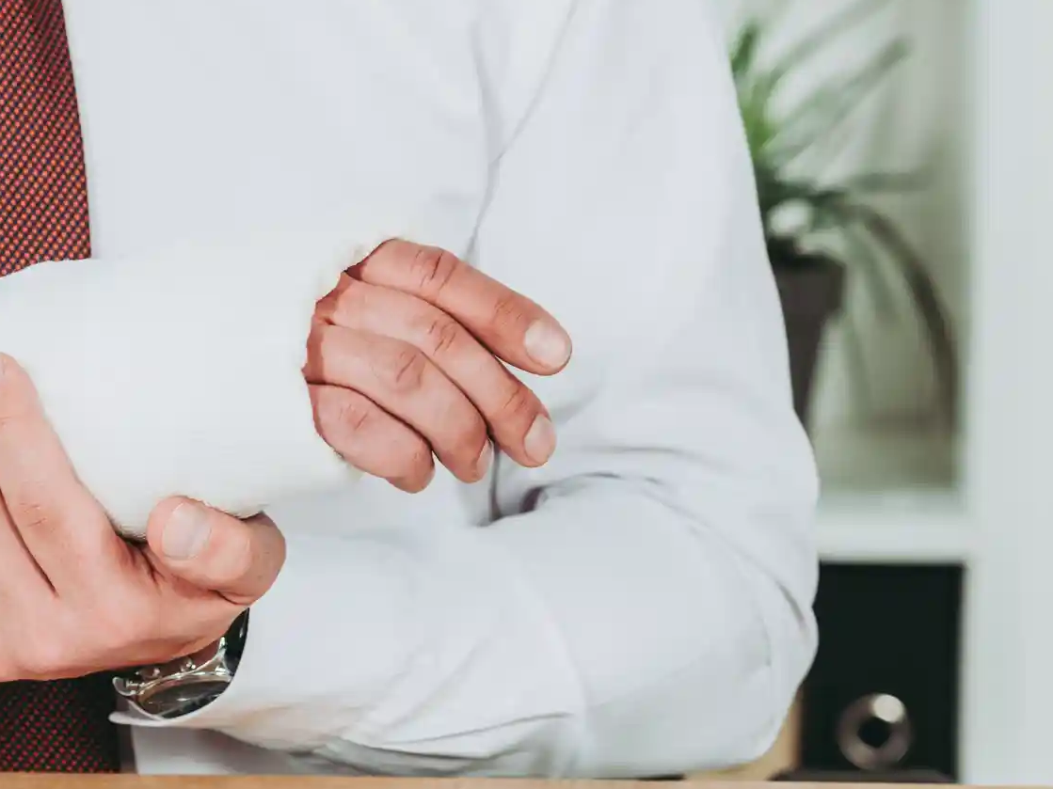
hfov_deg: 8.2
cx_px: 115
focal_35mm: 242
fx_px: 7361
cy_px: 493
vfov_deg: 6.1
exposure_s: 1/160
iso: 160
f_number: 4.5
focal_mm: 110
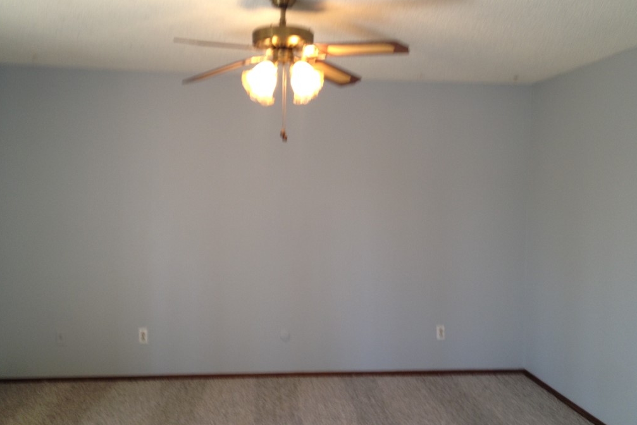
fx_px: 655
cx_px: 321
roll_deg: -0.3
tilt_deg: -5.6
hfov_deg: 51.9
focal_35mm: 37
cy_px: 210
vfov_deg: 36.0
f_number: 2.4
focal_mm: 4.28
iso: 50
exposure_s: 1/24
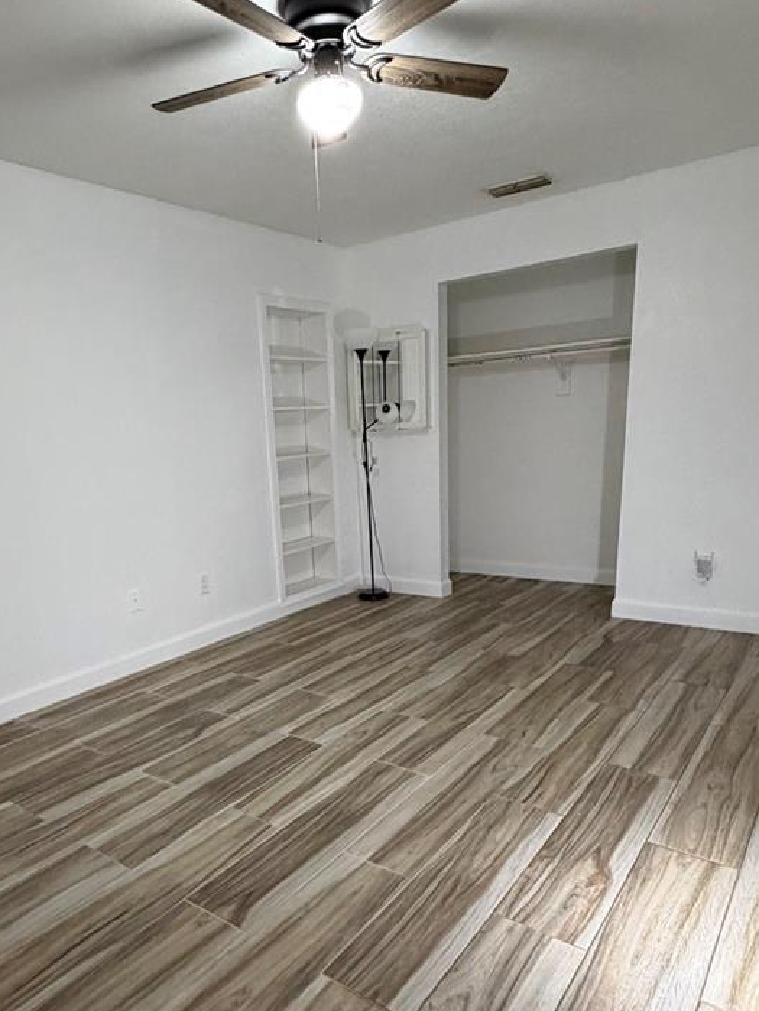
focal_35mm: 24
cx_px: 314
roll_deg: +2.9
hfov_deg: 56.5
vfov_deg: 70.7
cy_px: 617
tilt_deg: -15.2
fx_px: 702
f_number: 2.2
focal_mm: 2.22
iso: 400
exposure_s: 1/60
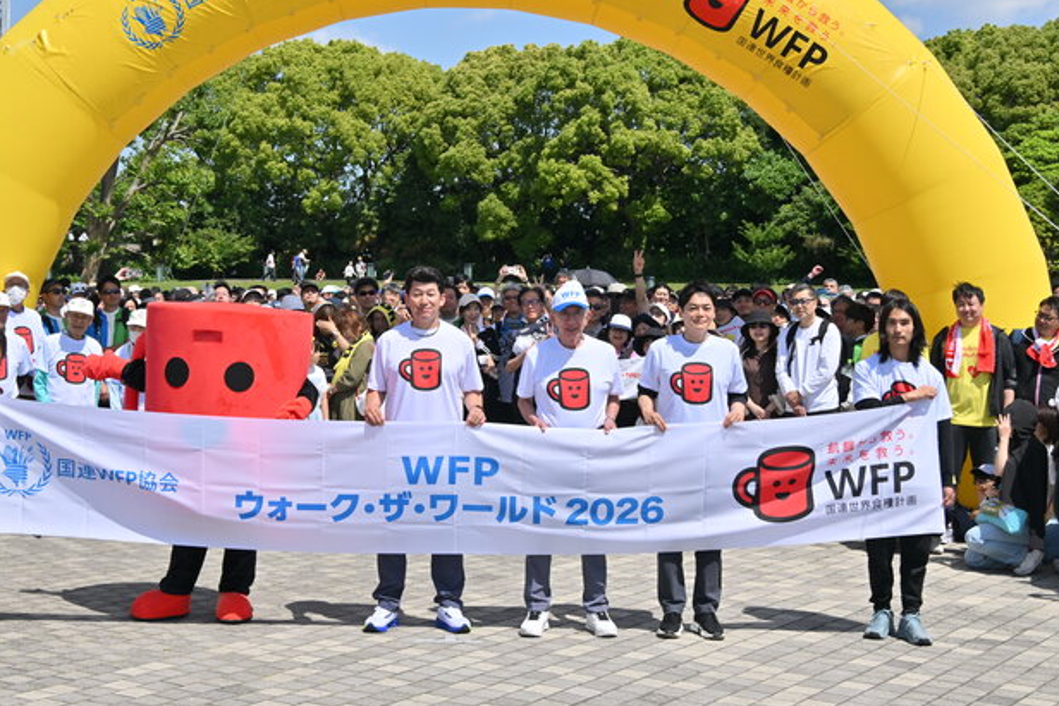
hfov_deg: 35.0
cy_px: 283
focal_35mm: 57
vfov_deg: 23.8
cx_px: 469
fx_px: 1677
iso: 140
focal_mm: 39
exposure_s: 1/1000
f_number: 8
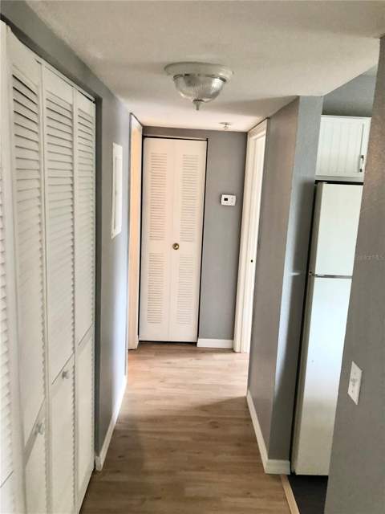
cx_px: 192
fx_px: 415
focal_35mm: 28
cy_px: 257
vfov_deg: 63.4
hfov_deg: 49.7
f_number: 1.8
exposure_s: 1/15
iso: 50
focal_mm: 4
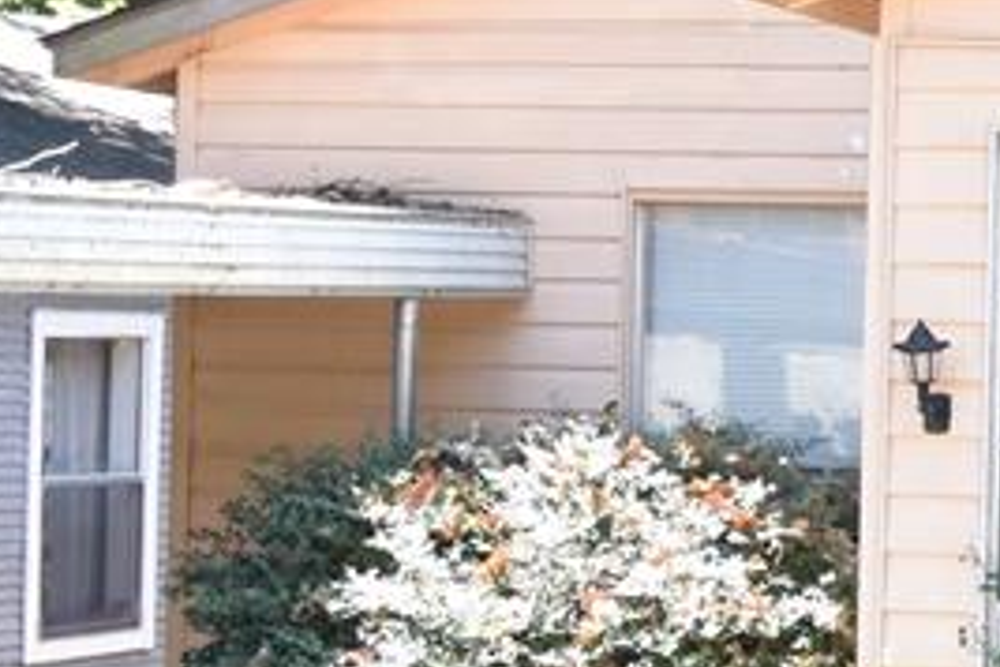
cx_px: 1588
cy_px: 367
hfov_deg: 13.8
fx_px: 3833
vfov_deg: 9.9
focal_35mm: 138
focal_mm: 24
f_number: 10
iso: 640
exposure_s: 1/80
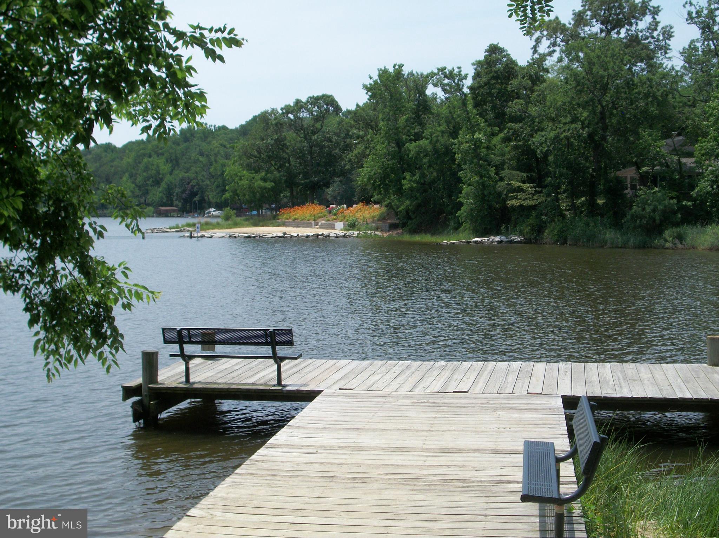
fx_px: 1120
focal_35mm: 54
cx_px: 360
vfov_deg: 27.0
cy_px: 269
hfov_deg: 35.6
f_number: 4
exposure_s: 1/800
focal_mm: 9.7
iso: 80
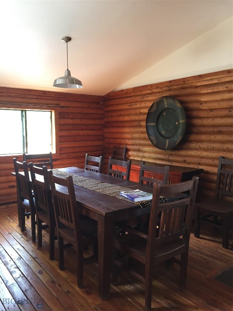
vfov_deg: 61.7
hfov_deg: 48.2
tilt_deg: -4.4
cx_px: 116
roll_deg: +0.6
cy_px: 156
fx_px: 260
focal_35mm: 29
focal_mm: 4.15
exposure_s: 1/30
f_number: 2.2
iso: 80
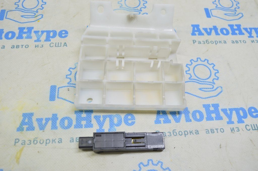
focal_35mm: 32
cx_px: 129
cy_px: 86
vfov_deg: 41.6
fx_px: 226
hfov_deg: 59.5
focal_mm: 21
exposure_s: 1/25
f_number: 5.6
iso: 400
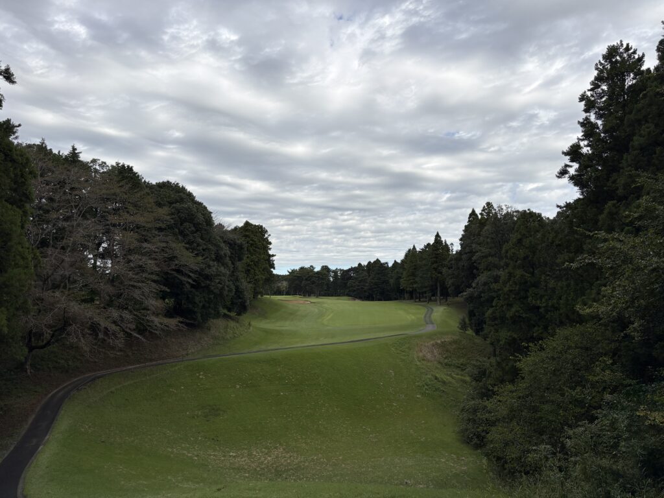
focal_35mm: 26
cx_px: 332
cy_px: 249
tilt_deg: +5.2
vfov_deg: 53.1
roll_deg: +0.3
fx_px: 499
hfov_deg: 67.3
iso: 50
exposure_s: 1/4065
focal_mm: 5.96
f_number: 1.6
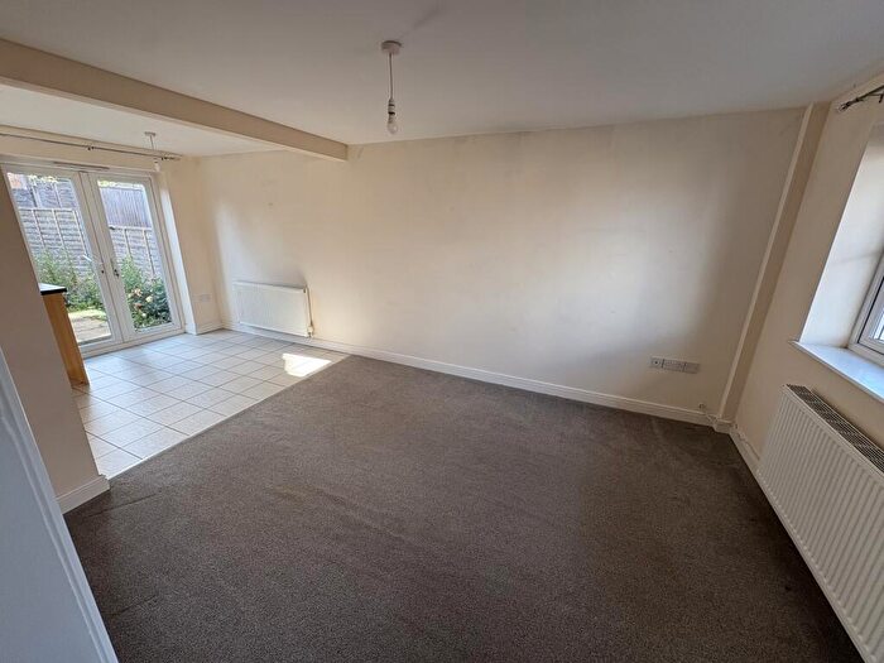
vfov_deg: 85.7
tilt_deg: -17.3
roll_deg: -0.7
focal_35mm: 14
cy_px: 332
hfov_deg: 102.1
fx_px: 358
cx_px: 442
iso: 50
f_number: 2.2
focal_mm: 2.22
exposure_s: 1/99
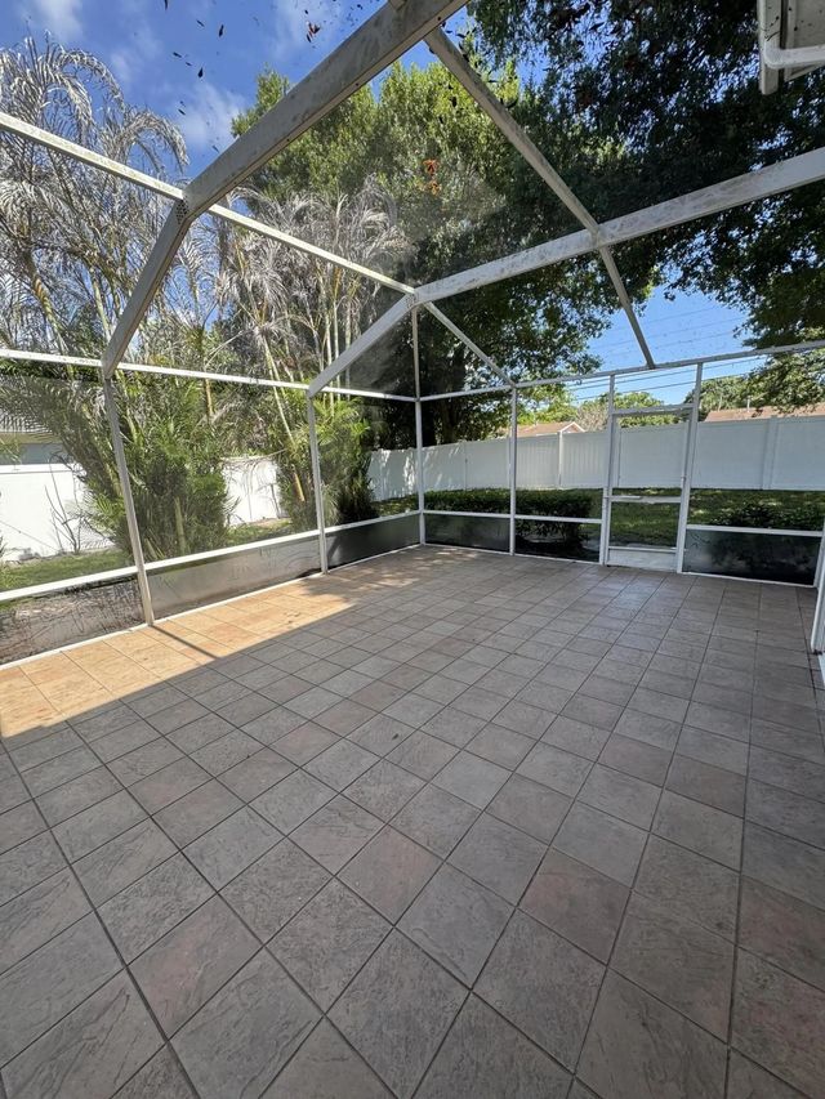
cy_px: 550
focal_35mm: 14
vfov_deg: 102.1
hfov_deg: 85.7
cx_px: 412
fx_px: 445
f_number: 2.2
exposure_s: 1/199
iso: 40
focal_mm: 2.22
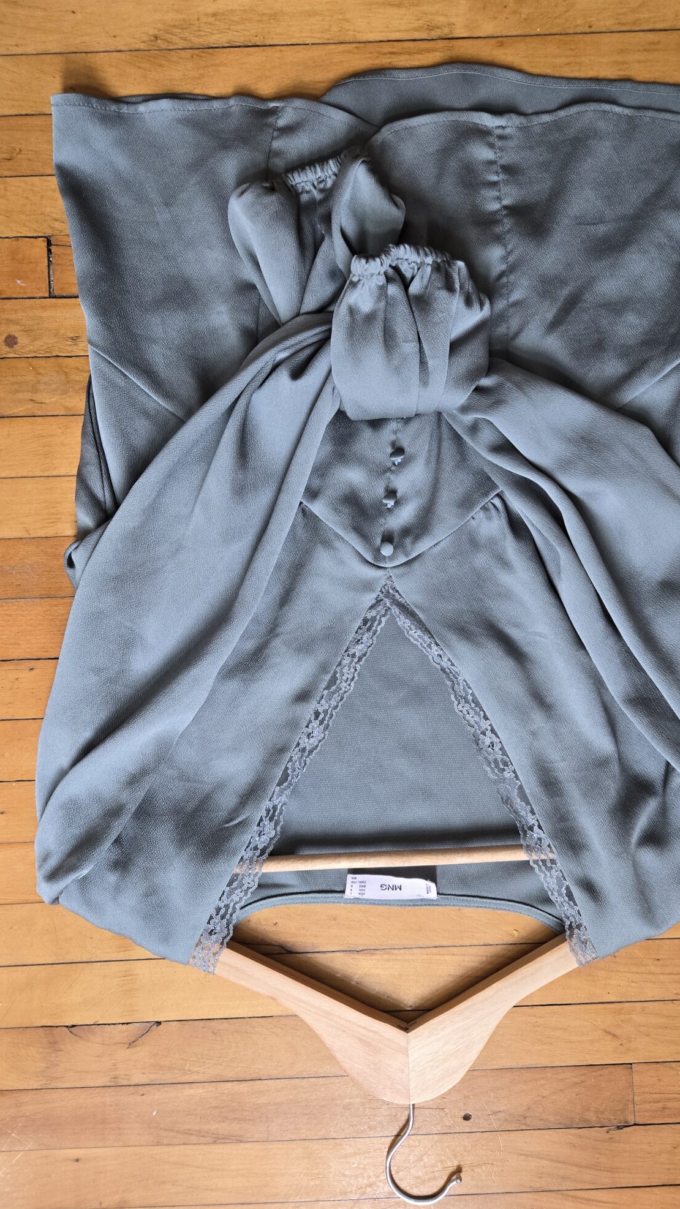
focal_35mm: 26
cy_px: 584
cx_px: 403
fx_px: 834
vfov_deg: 71.9
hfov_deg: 44.2
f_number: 1.8
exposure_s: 1/180
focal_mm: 5.4
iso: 200
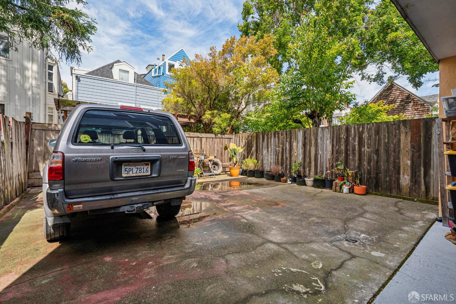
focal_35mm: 16
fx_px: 203
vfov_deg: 73.7
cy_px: 152
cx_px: 228
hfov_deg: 96.7
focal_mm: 16
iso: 640
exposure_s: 1/400
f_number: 8
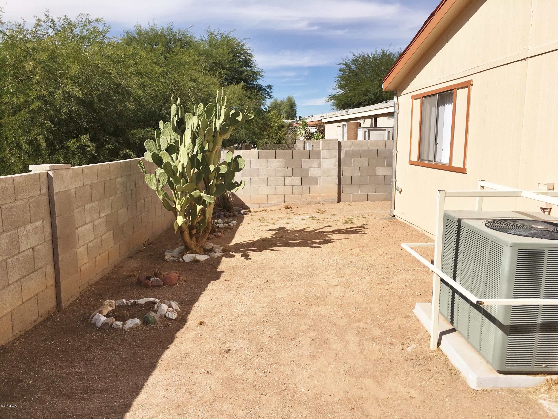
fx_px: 467
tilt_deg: -8.2
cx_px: 279
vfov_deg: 48.2
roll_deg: -1.4
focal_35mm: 29
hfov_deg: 61.7
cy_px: 210
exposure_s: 1/2849
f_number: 2.2
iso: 25
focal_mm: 4.15
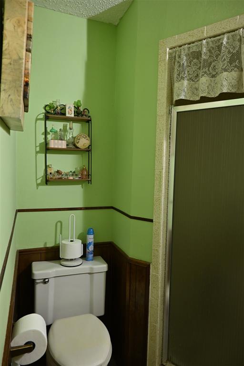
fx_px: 244
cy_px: 183
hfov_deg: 53.1
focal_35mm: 24
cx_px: 122
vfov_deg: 73.7
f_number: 4.5
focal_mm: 16
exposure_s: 1/25
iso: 640
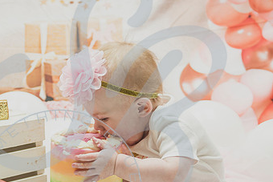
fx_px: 577
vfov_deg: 17.8
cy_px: 147
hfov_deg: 26.2
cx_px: 59
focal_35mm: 76
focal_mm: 34
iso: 200
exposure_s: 1/125
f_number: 2.8
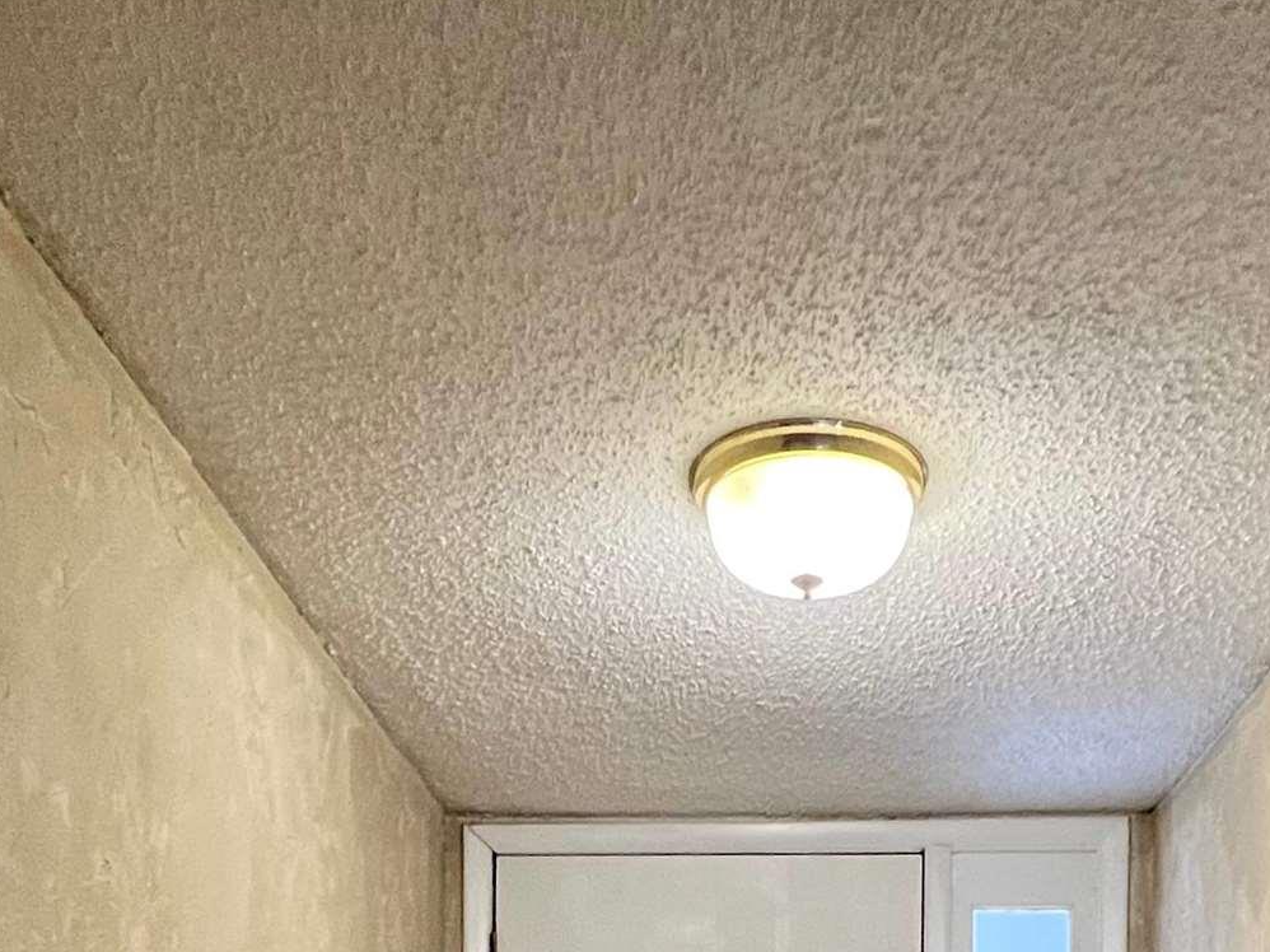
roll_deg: -0.1
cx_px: 725
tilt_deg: -2.8
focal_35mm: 40
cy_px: 1308
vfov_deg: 28.1
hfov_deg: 46.7
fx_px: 1467
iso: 200
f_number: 1.8
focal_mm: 1.57
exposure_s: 1/60
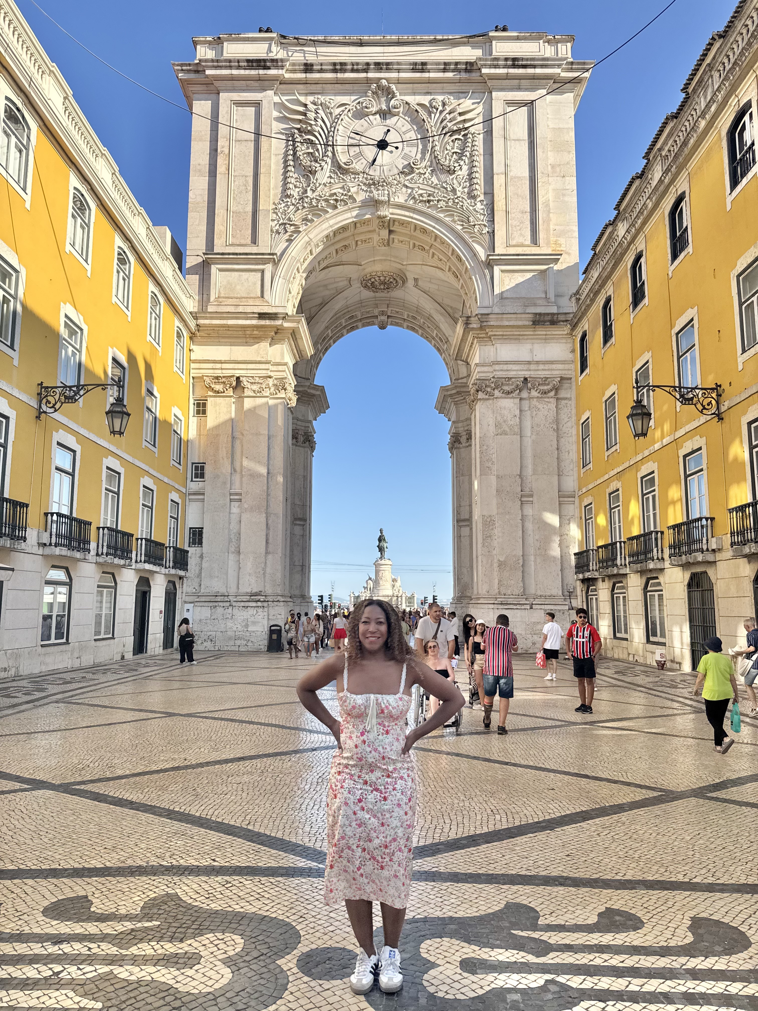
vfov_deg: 71.6
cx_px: 379
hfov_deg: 56.8
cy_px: 506
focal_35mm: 24
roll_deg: +0.4
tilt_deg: +7.6
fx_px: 701
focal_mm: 6.76
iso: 80
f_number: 1.78
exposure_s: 1/3096
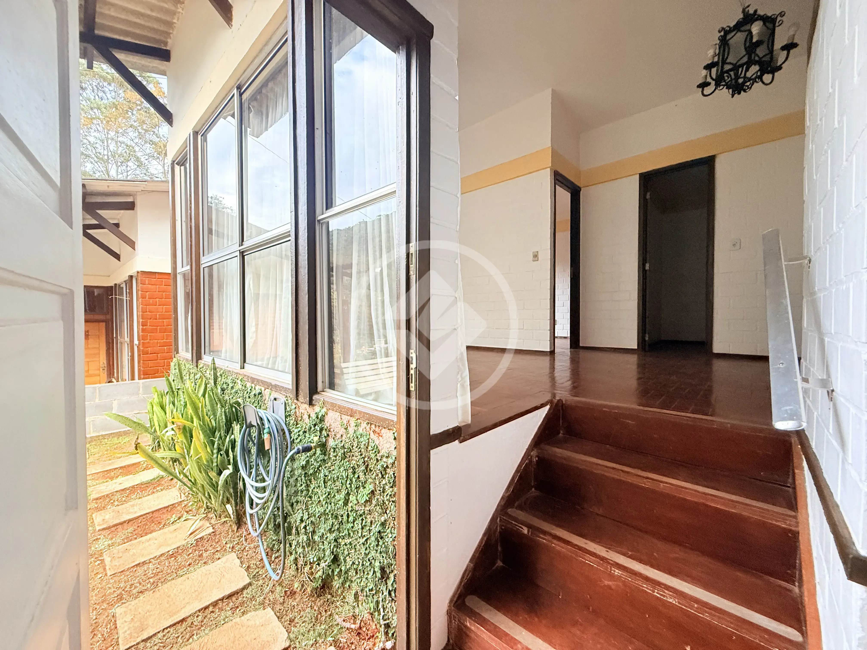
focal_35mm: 14
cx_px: 434
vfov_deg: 85.7
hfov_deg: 102.1
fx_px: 351
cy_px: 325
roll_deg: +0.5
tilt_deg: -0.7
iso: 320
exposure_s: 1/99
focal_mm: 2.22
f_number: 2.2
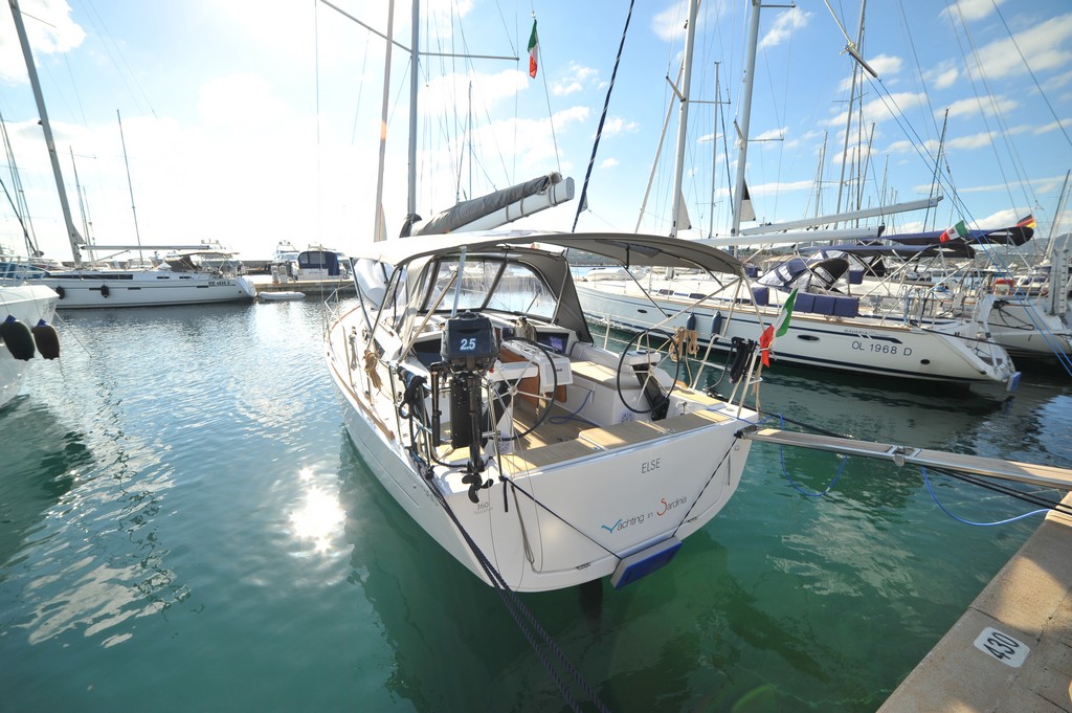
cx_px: 536
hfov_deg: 104.3
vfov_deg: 81.1
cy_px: 356
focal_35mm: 14
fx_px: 417
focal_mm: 14
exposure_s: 1/500
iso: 200
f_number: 6.3
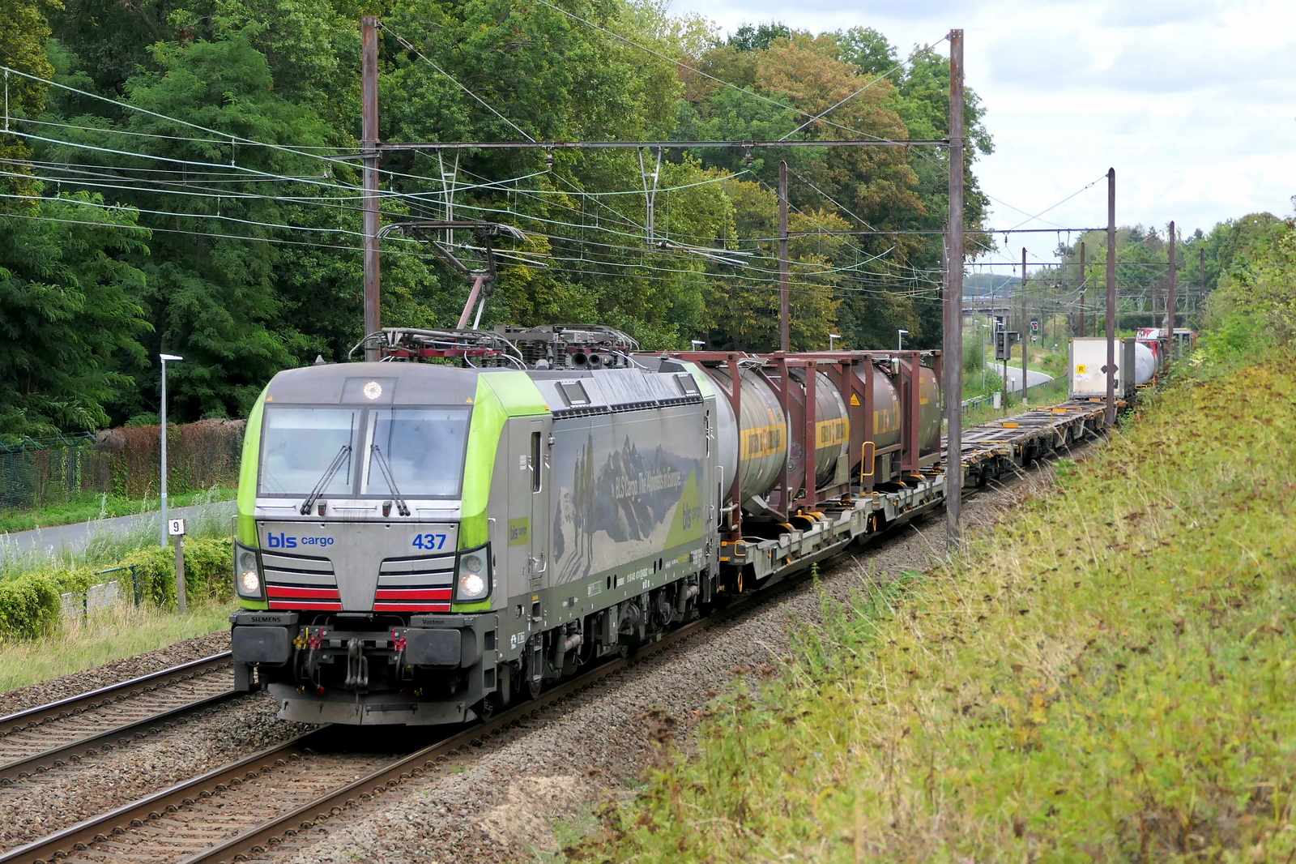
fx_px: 3671
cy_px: 432
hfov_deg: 20.0
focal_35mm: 102
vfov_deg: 13.4
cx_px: 648
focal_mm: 37.2
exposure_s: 1/800
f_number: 5
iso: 500
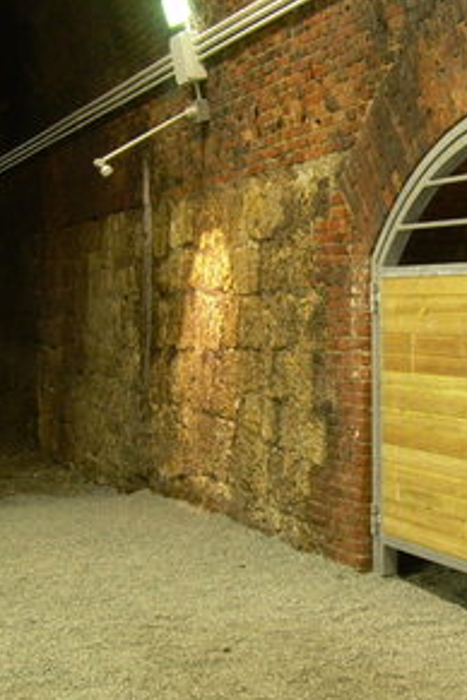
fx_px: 1323
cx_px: 404
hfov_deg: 19.7
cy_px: 336
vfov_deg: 29.7
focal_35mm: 68
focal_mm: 6.3
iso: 168
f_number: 2.8
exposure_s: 1/2
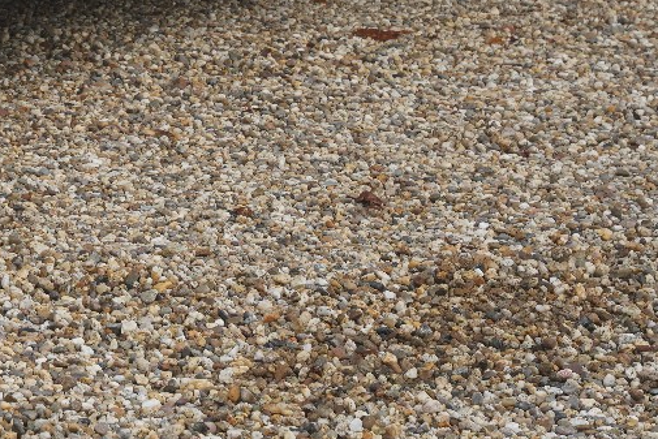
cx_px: -236
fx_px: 3522
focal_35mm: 193
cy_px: -336
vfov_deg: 7.0
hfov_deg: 10.4
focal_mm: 50.7
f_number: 5.6
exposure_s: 1/60
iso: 160
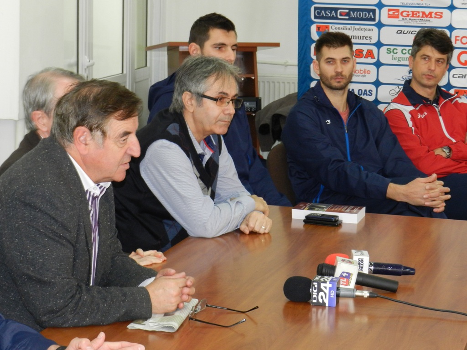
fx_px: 1349
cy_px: 175
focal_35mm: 100
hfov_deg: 19.6
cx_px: 234
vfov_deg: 14.8
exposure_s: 1/30
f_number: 4.6
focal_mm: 17.7
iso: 500
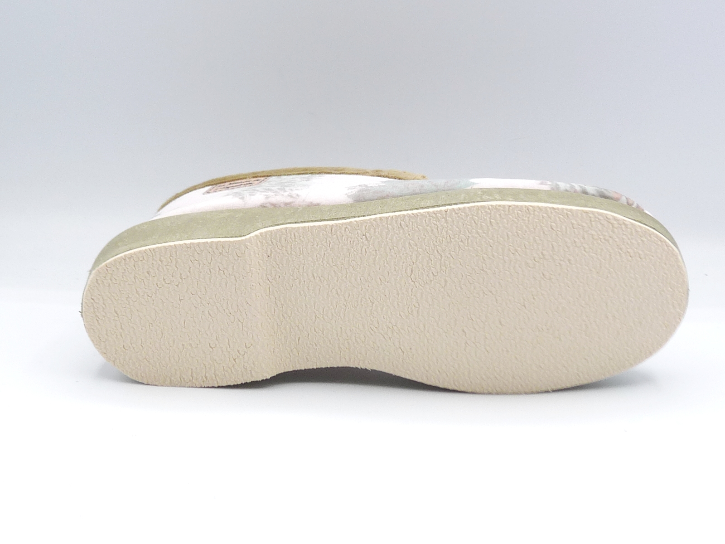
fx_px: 1236
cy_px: 272
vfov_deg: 24.8
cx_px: 362
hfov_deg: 32.7
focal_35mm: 59
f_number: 4
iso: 100
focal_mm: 6
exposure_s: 1/200
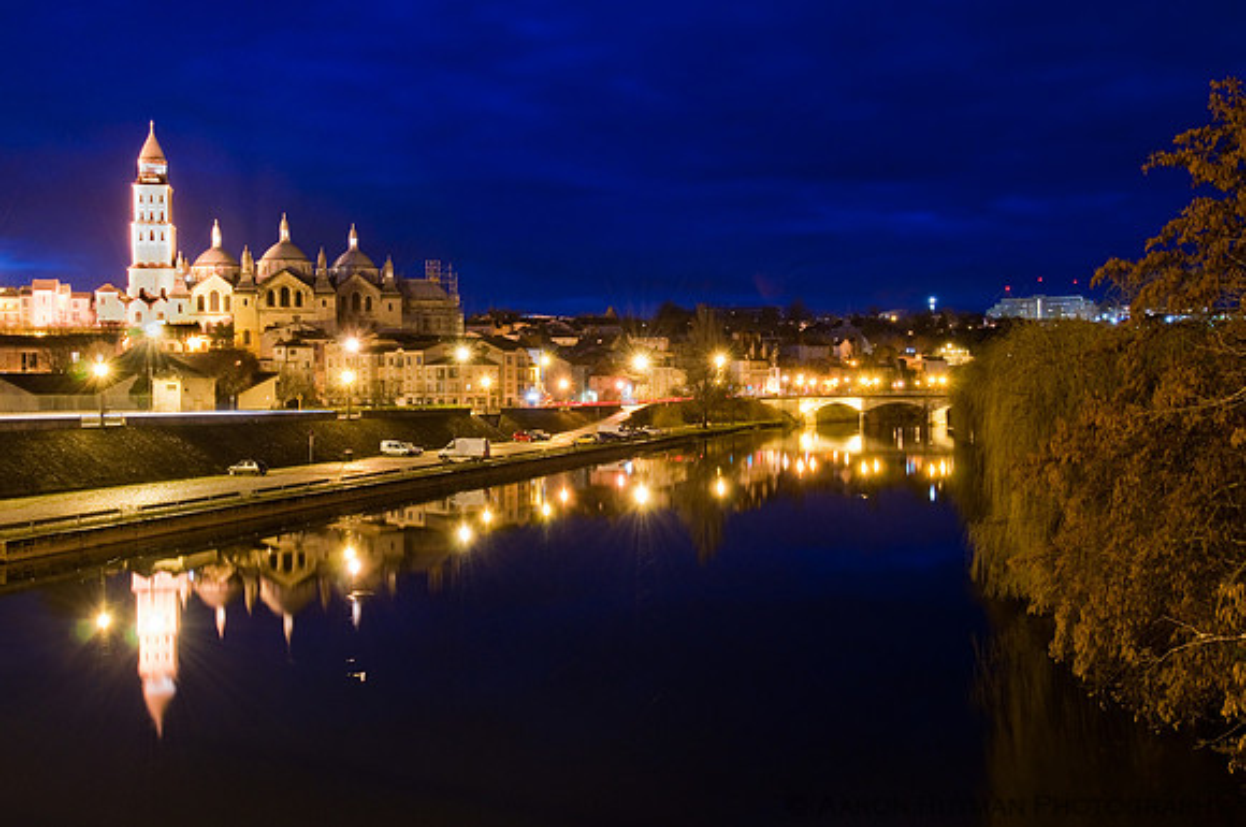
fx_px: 1244
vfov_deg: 36.8
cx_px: 623
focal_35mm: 36
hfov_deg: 53.2
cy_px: 414
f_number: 11
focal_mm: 24
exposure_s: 15
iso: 200
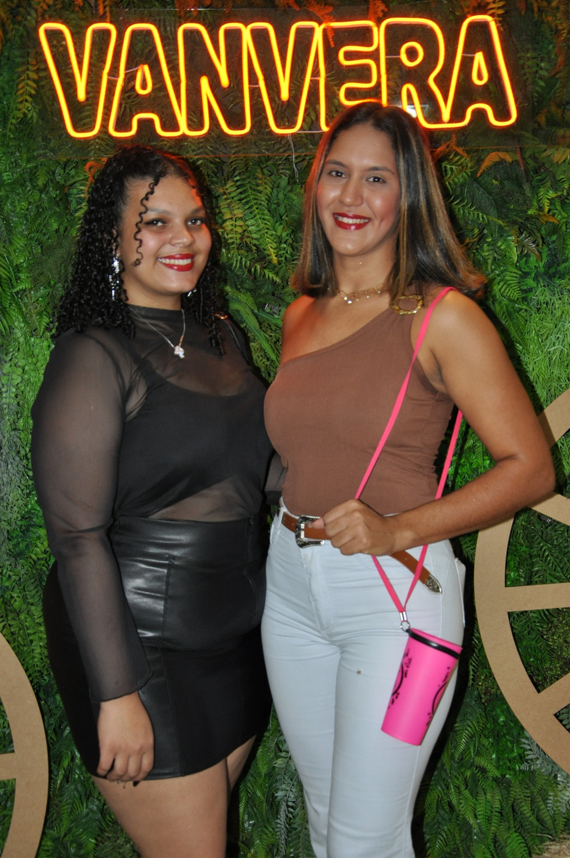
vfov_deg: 43.6
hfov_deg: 29.8
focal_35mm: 45
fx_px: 1071
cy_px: 429
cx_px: 285
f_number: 4.2
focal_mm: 30
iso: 800
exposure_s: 1/60
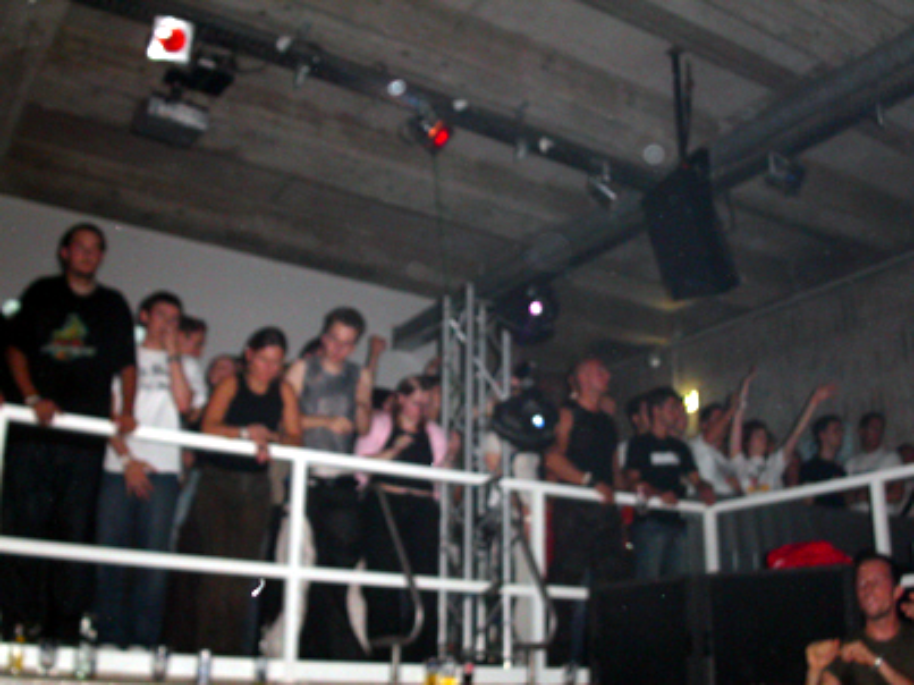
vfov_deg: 37.7
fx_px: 1003
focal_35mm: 38
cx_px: 457
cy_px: 342
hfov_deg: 49.0
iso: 200
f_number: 2.8
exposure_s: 1/30
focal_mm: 7.8
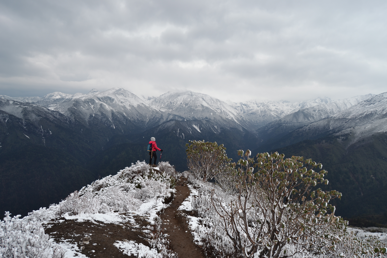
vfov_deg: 47.9
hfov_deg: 67.4
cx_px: 194
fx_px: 290
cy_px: 129
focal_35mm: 27
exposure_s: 1/160
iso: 100
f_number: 6.3
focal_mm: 18
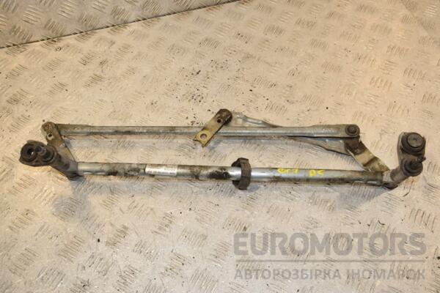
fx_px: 458
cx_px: 220
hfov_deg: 51.3
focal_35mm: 38
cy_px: 146
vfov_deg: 35.5
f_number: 10
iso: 800
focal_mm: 25
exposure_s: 1/200
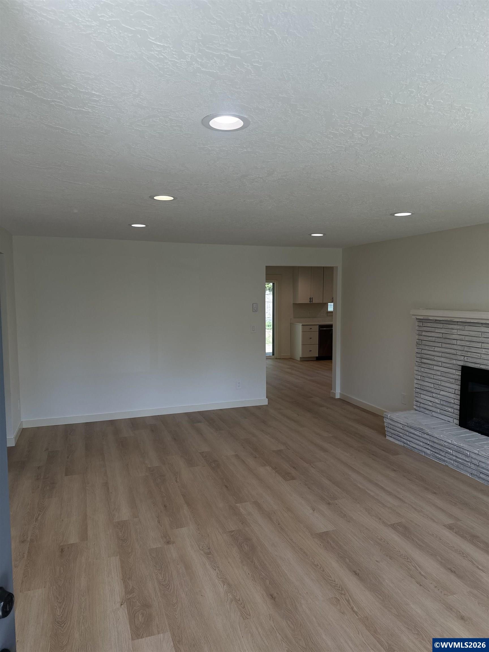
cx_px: 244
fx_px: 452
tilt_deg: -3.4
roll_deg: +1.2
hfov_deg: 56.8
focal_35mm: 24
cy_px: 326
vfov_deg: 71.6
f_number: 1.78
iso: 80
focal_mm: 6.86
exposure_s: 1/370
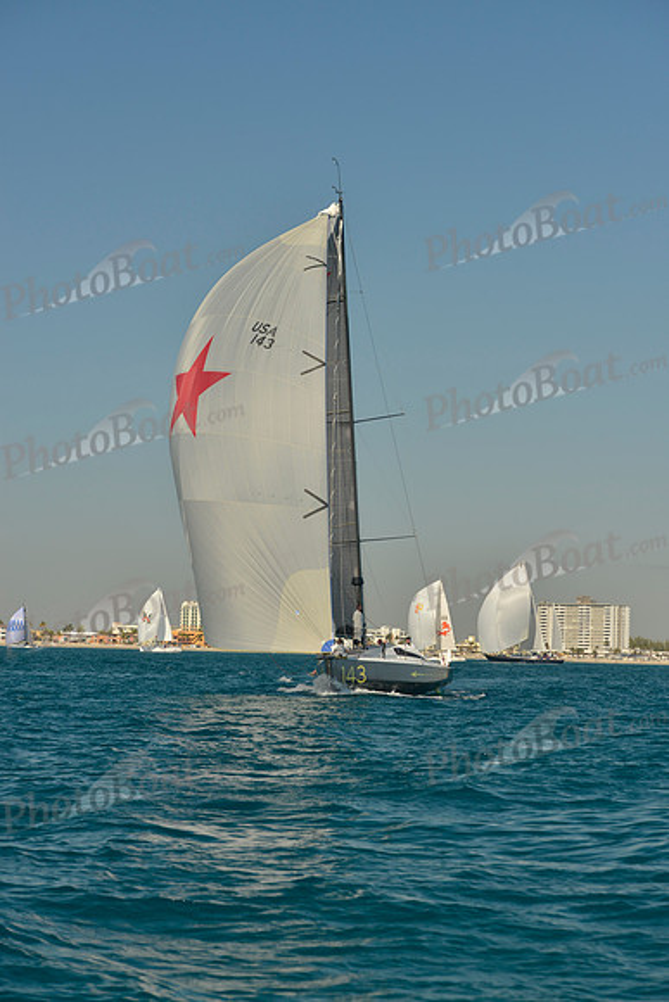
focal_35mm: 92
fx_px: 2563
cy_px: 501
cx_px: 334
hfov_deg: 14.9
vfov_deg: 22.1
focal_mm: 92
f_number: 7.1
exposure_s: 1/640
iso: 200
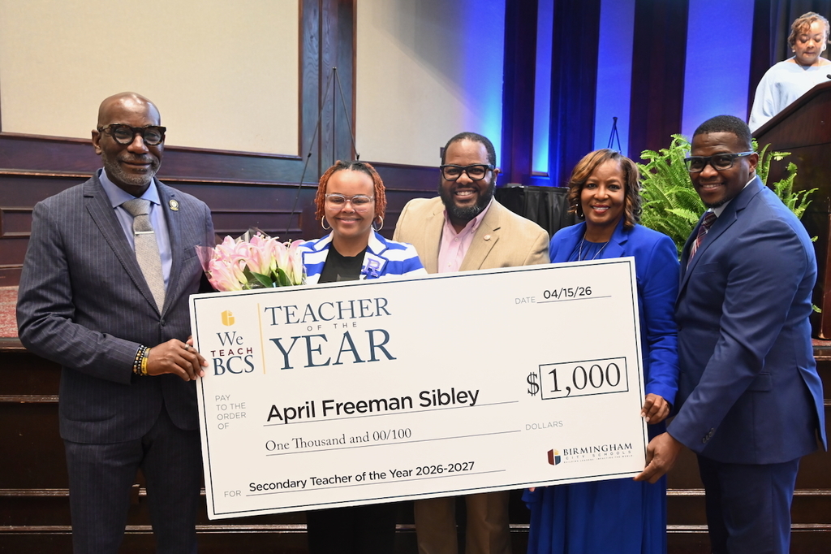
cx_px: 416
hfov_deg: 60.3
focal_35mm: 31
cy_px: 277
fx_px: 715
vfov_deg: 42.3
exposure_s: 1/60
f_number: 4
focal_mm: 31
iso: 3600
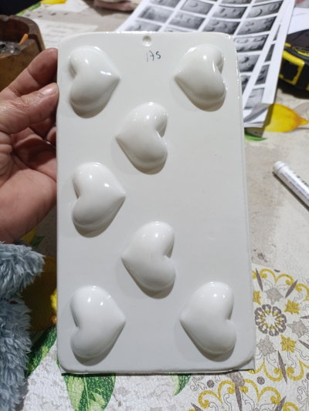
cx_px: 154
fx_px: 297
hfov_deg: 54.9
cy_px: 206
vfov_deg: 69.4
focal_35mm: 25
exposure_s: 1/33.3
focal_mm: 4.71
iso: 258
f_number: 1.7
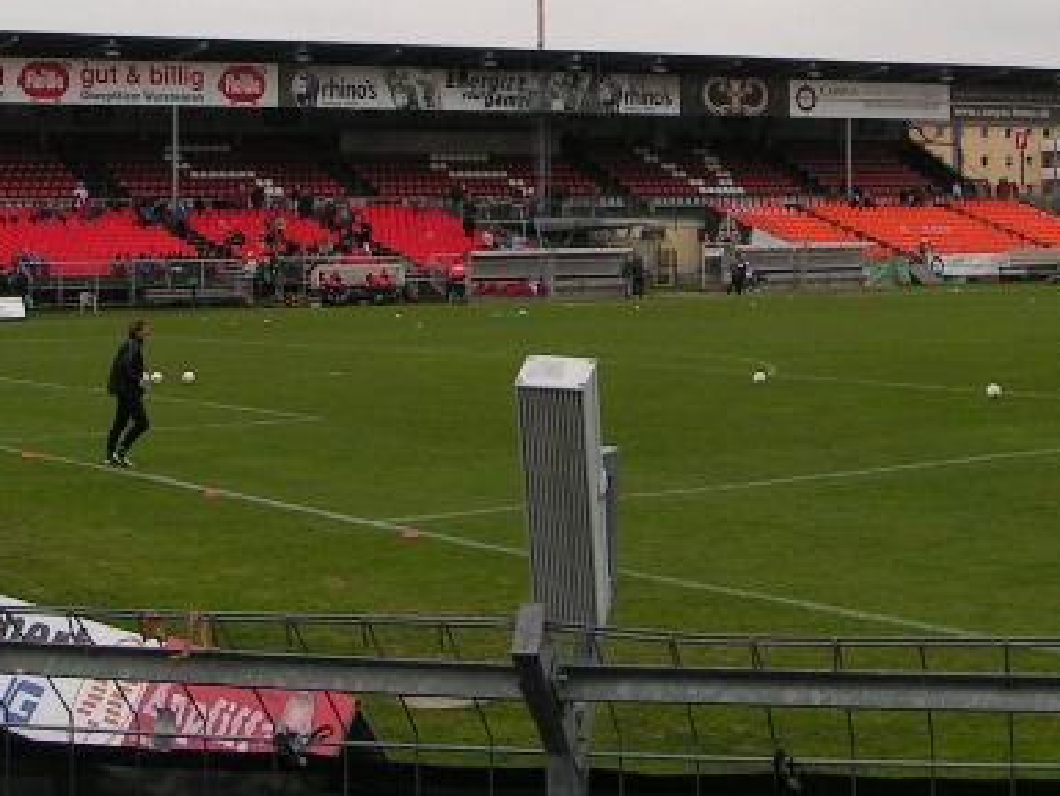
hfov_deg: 24.7
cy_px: 63
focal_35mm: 79
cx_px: 551
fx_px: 2420
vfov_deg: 18.3
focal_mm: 5.8
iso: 50
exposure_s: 1/200
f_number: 5.6
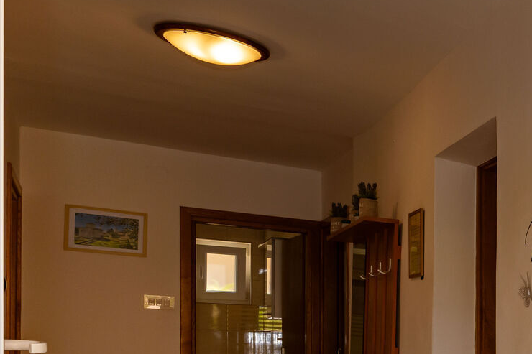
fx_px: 783
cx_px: 886
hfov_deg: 24.2
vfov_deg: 24.1
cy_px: 372
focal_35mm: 53
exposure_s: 1/60
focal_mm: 14
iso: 100
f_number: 7.1
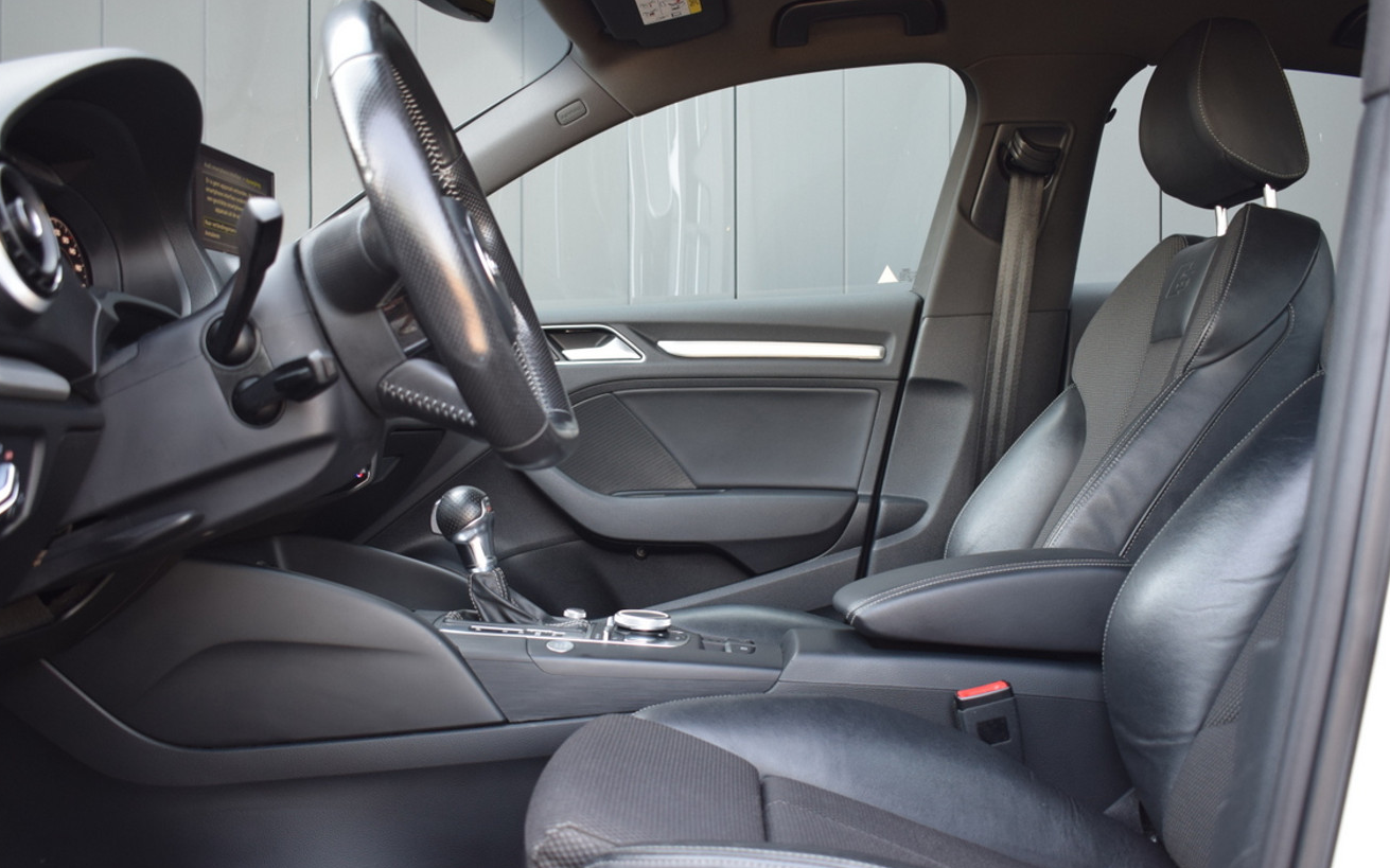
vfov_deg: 33.9
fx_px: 1422
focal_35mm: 38
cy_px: 468
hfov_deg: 52.1
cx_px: 684
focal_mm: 23
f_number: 4
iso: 500
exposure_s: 1/60
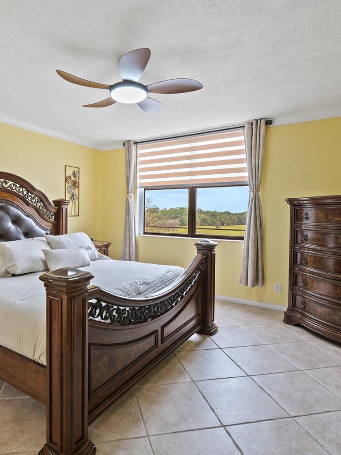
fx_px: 276
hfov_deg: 62.5
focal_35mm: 21
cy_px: 225
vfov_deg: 79.0
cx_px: 127
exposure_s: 1/4
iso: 200
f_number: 8
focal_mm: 14
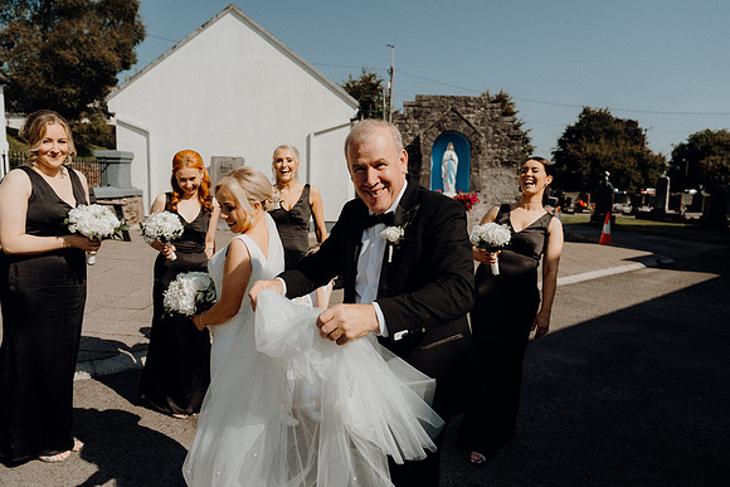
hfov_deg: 71.5
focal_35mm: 25
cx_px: 365
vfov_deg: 51.3
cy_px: 244
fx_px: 507
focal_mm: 25
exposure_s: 1/2500
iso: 125
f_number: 3.2
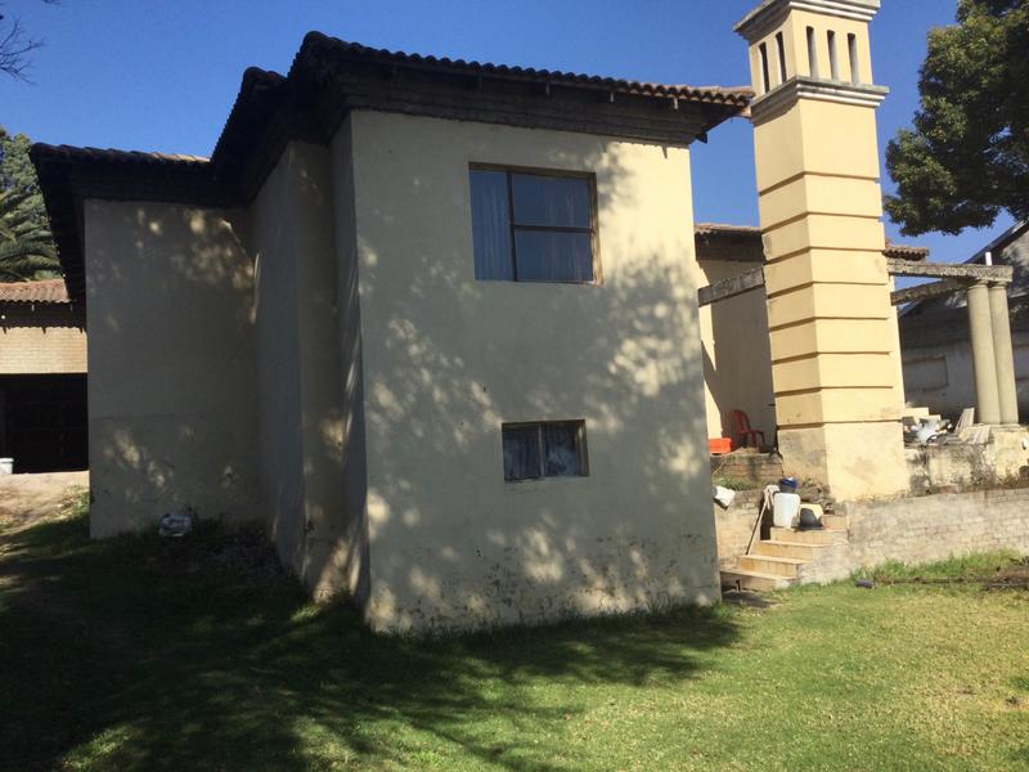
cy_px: 386
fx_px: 922
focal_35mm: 31
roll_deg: +3.2
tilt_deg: +4.0
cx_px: 514
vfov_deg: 45.4
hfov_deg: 58.4
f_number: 2.4
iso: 25
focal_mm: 3.3
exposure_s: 1/1217
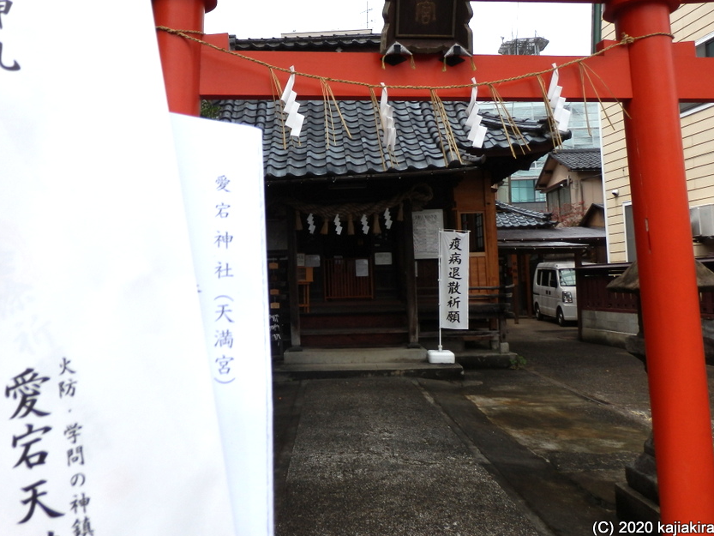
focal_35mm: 30
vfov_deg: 46.7
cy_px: 232
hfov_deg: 59.7
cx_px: 307
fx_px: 619
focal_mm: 4.5
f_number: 3
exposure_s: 1/1600
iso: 80
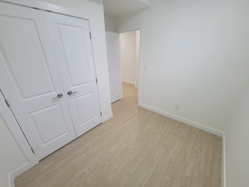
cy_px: 94
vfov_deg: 89.9
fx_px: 94
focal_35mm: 13
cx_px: 124
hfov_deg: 106.2
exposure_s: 1/60
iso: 125
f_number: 2.2
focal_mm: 2.2
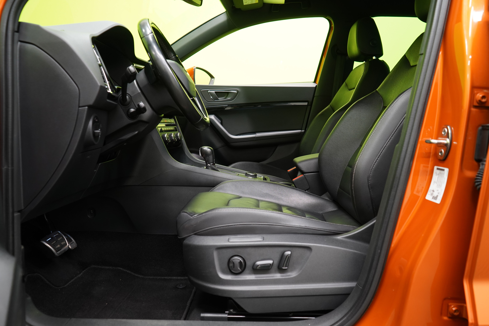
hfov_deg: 65.5
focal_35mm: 28
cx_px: 244
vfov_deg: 46.4
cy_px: 163
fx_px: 380
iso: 1250
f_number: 5
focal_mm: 28
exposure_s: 1/20
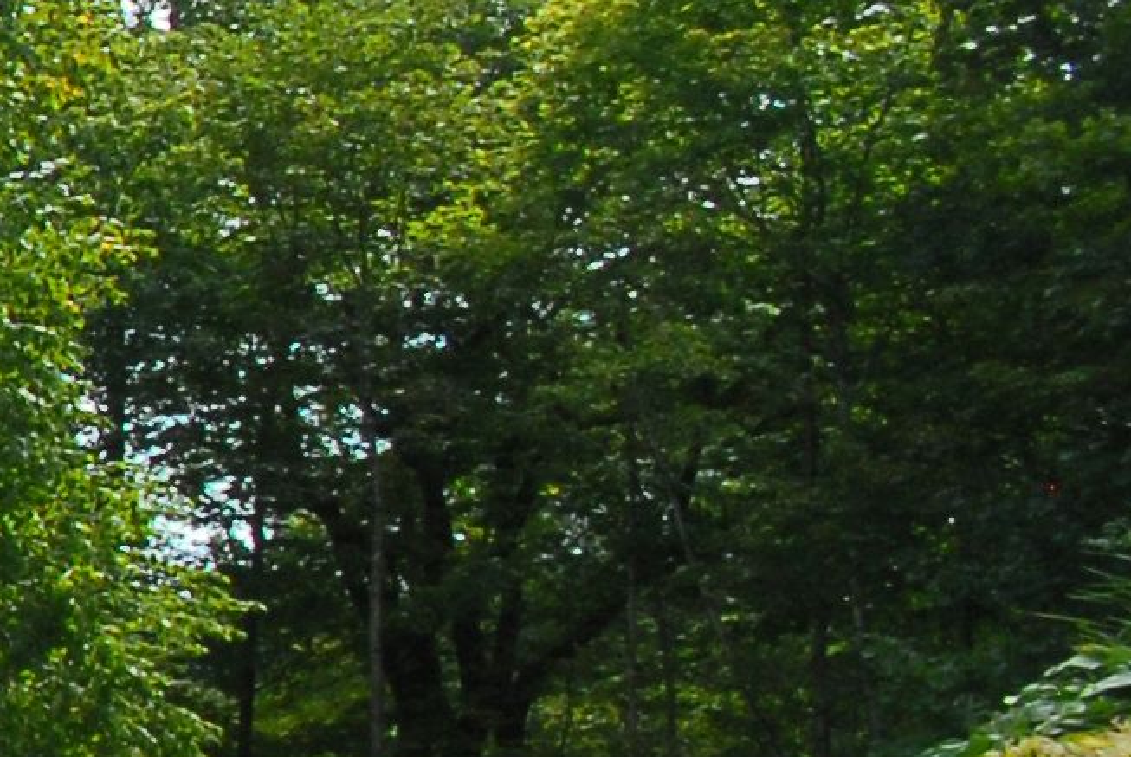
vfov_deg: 15.3
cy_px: 580
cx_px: -2162
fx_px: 2799
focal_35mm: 89
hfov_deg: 12.0
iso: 250
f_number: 13
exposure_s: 1/60
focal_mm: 10
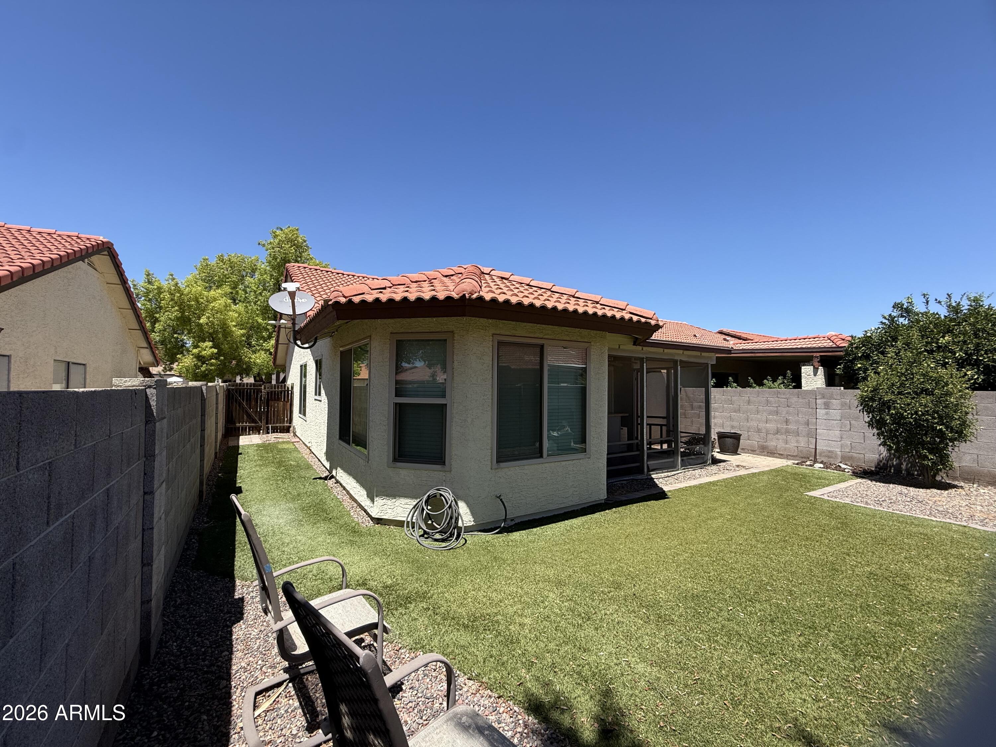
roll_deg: -0.2
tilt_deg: +3.5
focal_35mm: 14
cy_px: 374
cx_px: 498
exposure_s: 1/1125
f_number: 2.2
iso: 50
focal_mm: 2.22
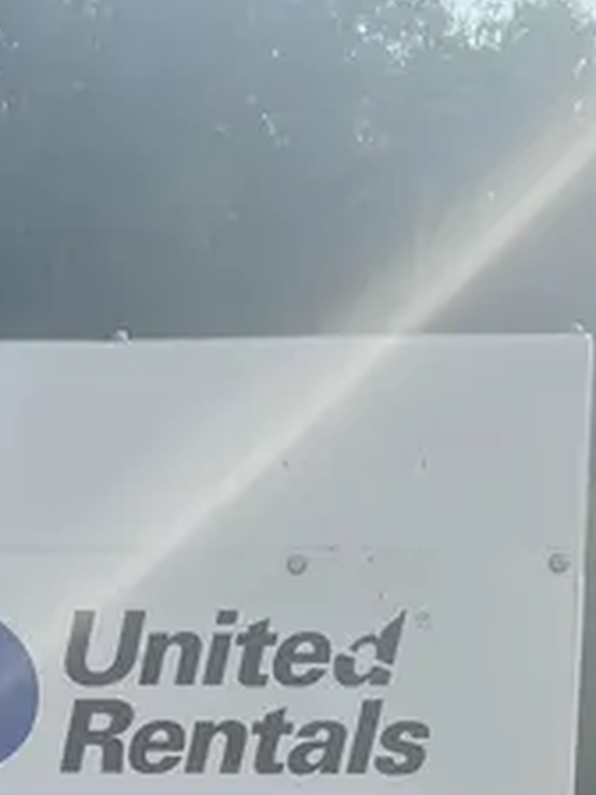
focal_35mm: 85
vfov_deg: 20.0
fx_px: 1951
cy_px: 1180
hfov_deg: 17.3
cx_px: 170
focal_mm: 5.1
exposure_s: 1/2137
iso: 50
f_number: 1.6
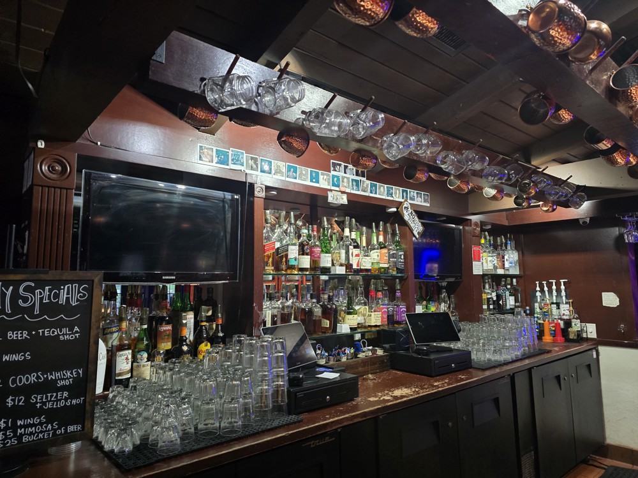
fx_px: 424
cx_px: 319
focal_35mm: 23
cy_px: 239
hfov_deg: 73.9
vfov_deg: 58.9
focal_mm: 6.3
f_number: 1.7
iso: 800
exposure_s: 1/60
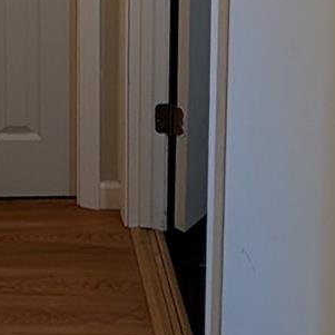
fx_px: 788
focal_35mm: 72
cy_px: -203
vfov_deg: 19.9
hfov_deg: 22.5
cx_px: -46
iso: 144
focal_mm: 2.02
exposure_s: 1/60
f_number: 1.7
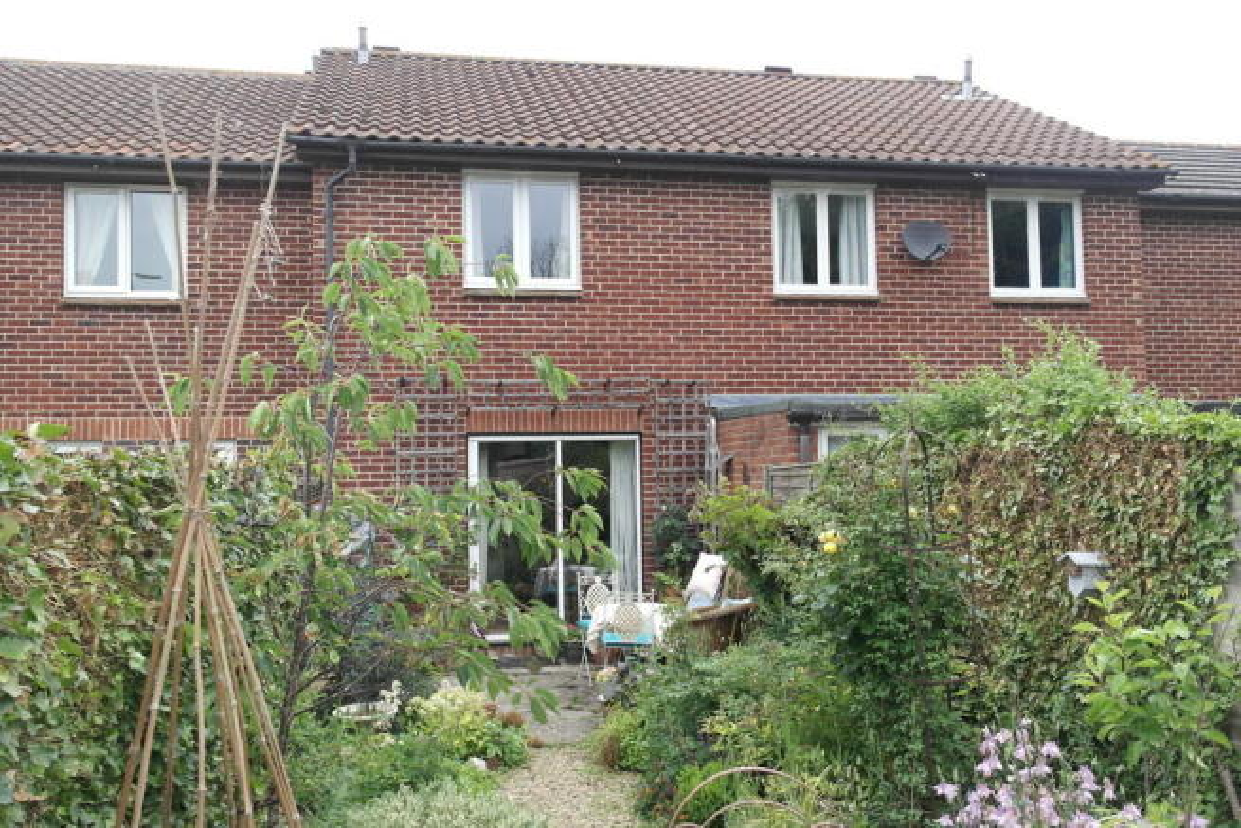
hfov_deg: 61.9
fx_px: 1034
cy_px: 414
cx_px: 620
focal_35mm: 30
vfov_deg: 43.6
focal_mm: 20
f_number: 4
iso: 100
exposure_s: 1/100
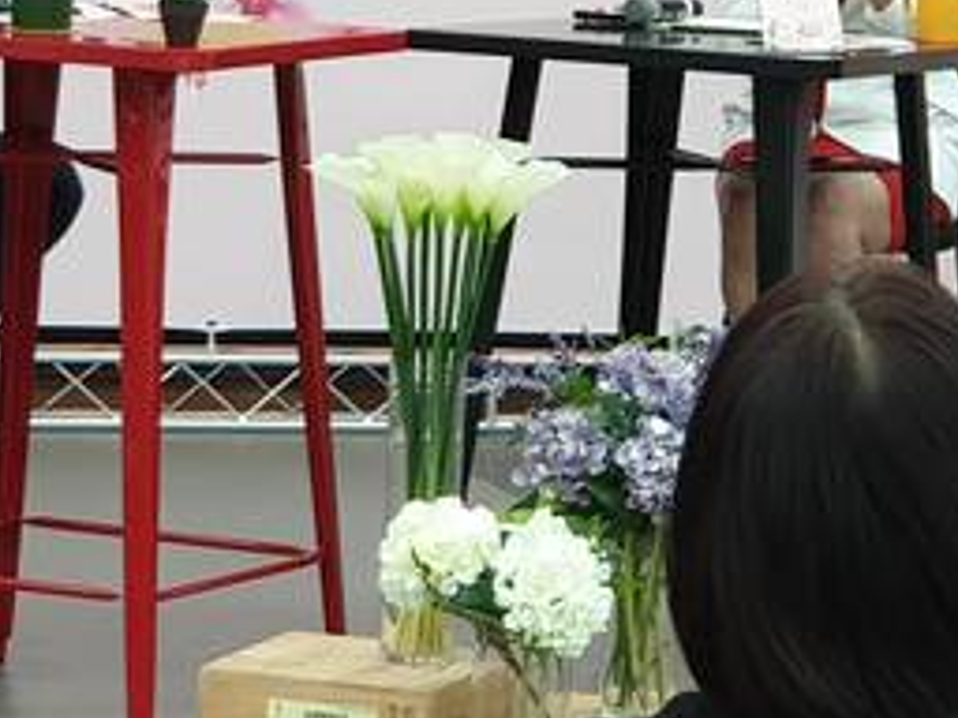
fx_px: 3266
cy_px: -50
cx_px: 240
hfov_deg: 16.6
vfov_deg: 12.4
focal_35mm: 118
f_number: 2.4
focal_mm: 6
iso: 125
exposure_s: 1/30
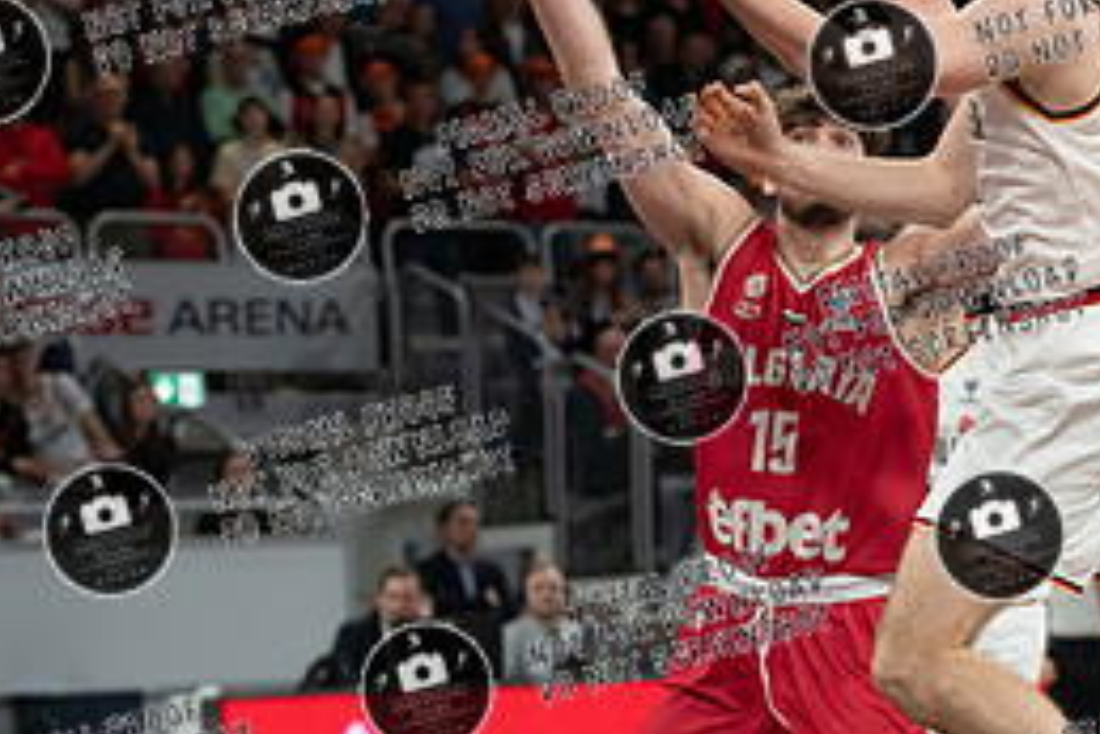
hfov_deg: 13.0
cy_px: 274
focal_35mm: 157
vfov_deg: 8.8
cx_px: 960
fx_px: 4800
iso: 1250
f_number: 3.2
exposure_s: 1/1000
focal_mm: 70
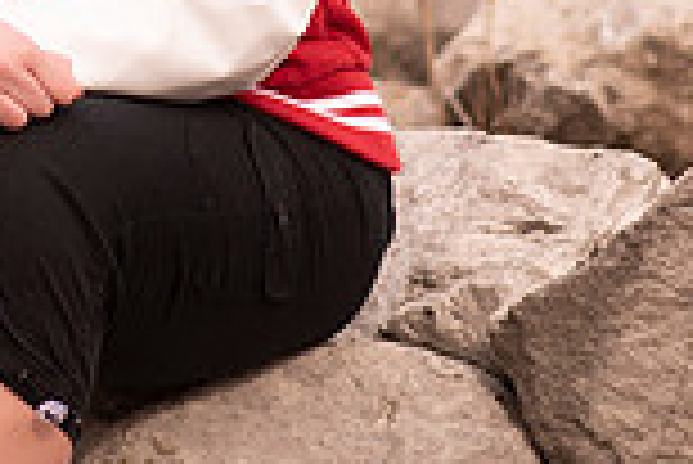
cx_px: 18
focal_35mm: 320
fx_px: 6166
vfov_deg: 4.3
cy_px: -349
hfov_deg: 6.4
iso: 100
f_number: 2.5
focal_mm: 85
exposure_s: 1/1000
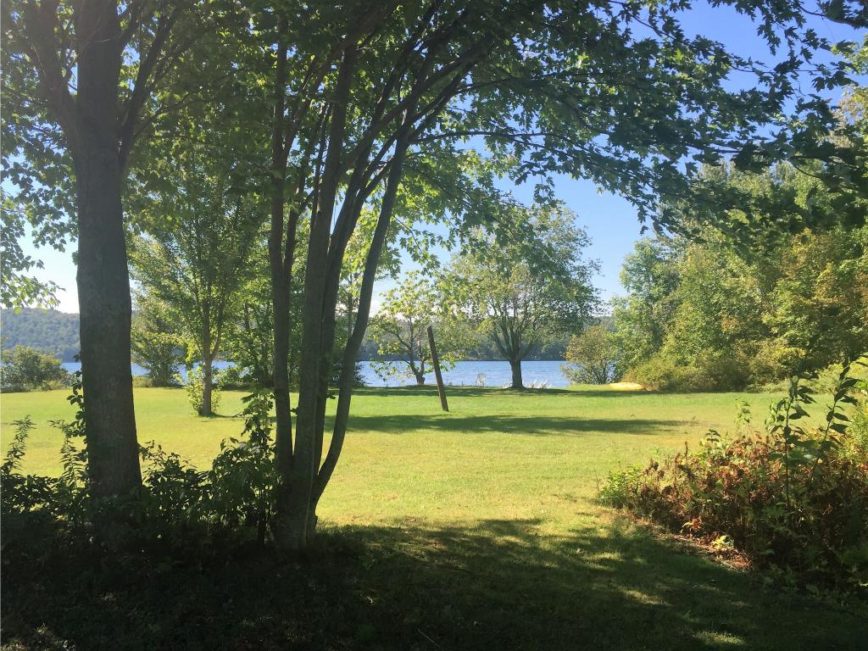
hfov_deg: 61.7
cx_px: 434
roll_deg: -1.0
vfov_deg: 48.2
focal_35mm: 29
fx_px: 727
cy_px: 326
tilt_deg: +1.5
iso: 32
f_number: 2.2
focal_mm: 4.15
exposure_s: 1/964
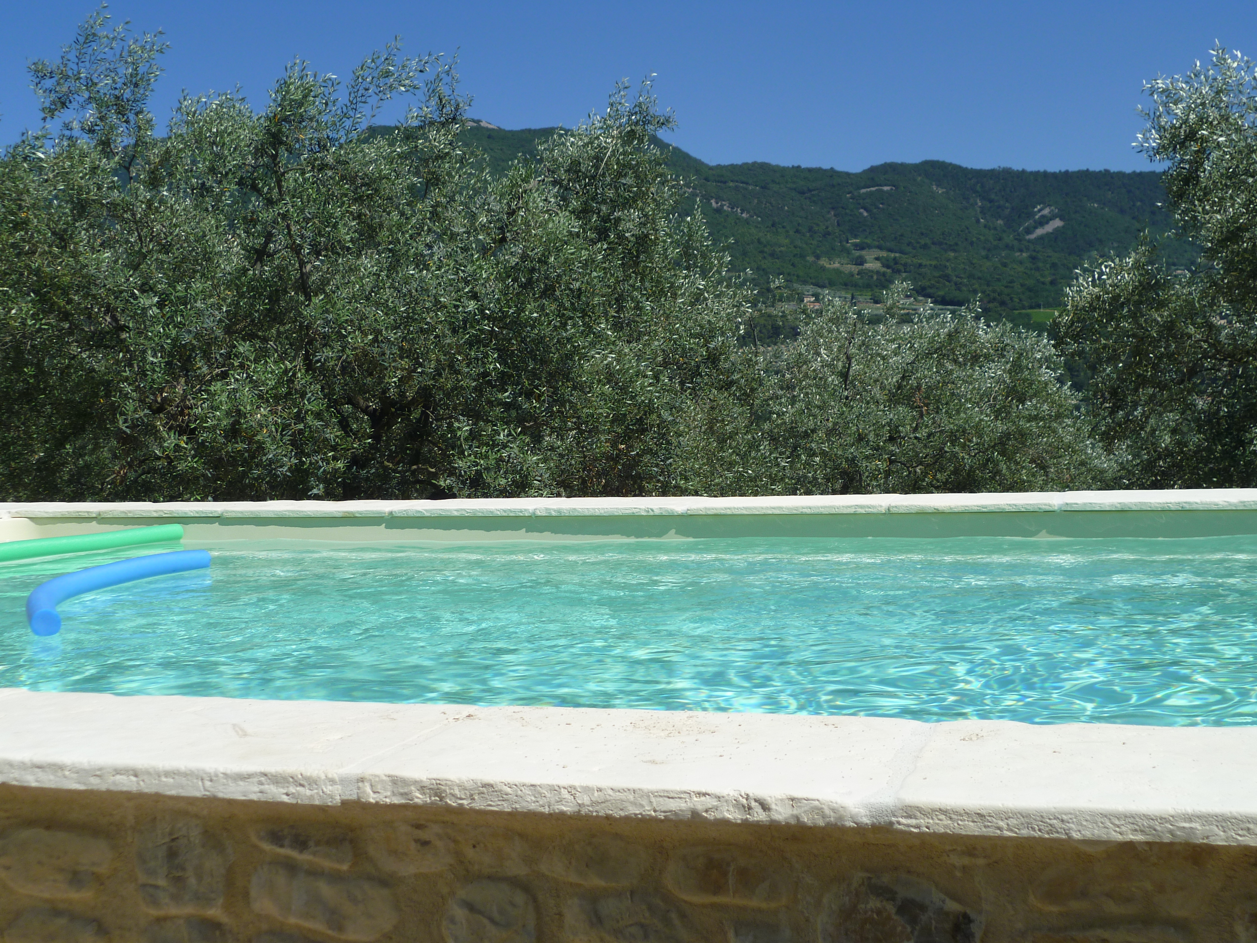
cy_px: 472
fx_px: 1634
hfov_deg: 42.1
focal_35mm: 45
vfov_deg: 32.2
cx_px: 628
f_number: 10
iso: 80
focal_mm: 8
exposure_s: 1/200
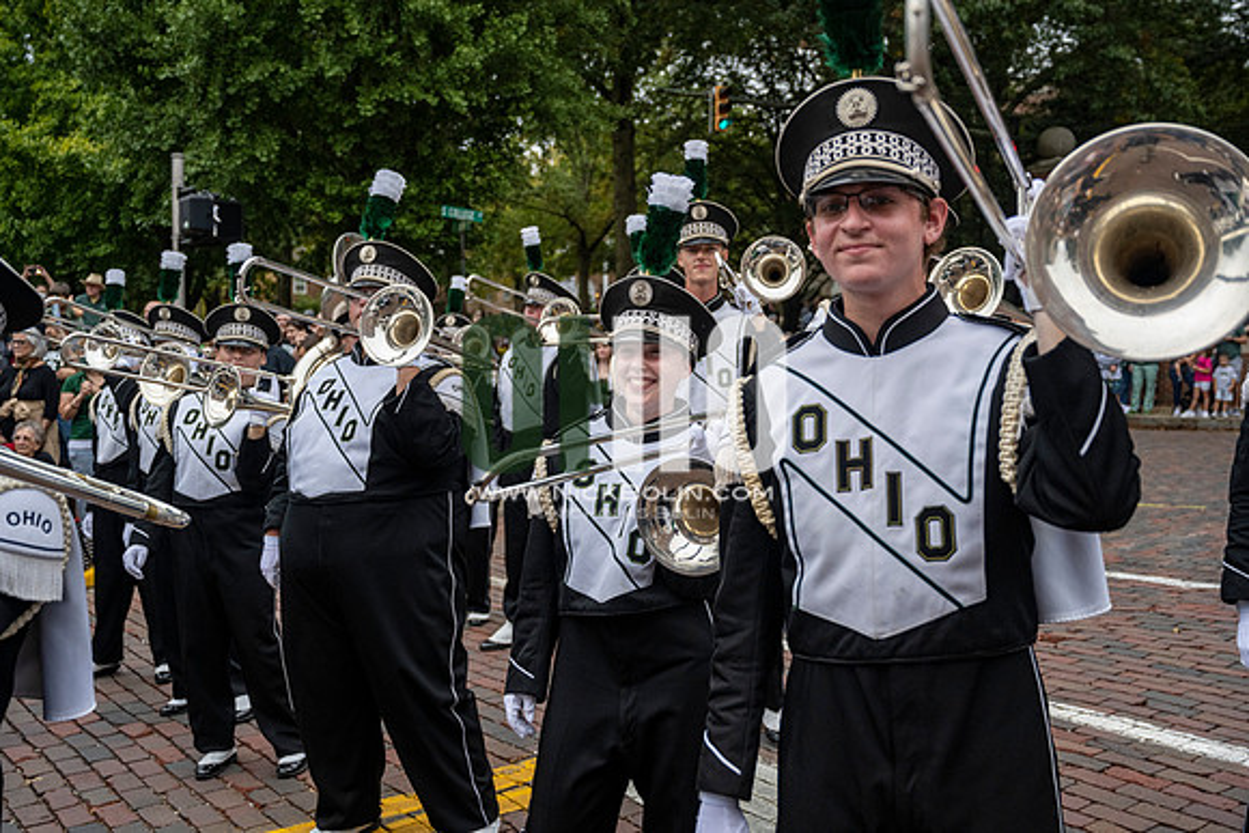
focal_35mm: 36
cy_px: 416
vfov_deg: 36.9
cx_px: 624
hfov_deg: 53.1
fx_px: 1249
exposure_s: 1/1600
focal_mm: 36
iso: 640
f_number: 4
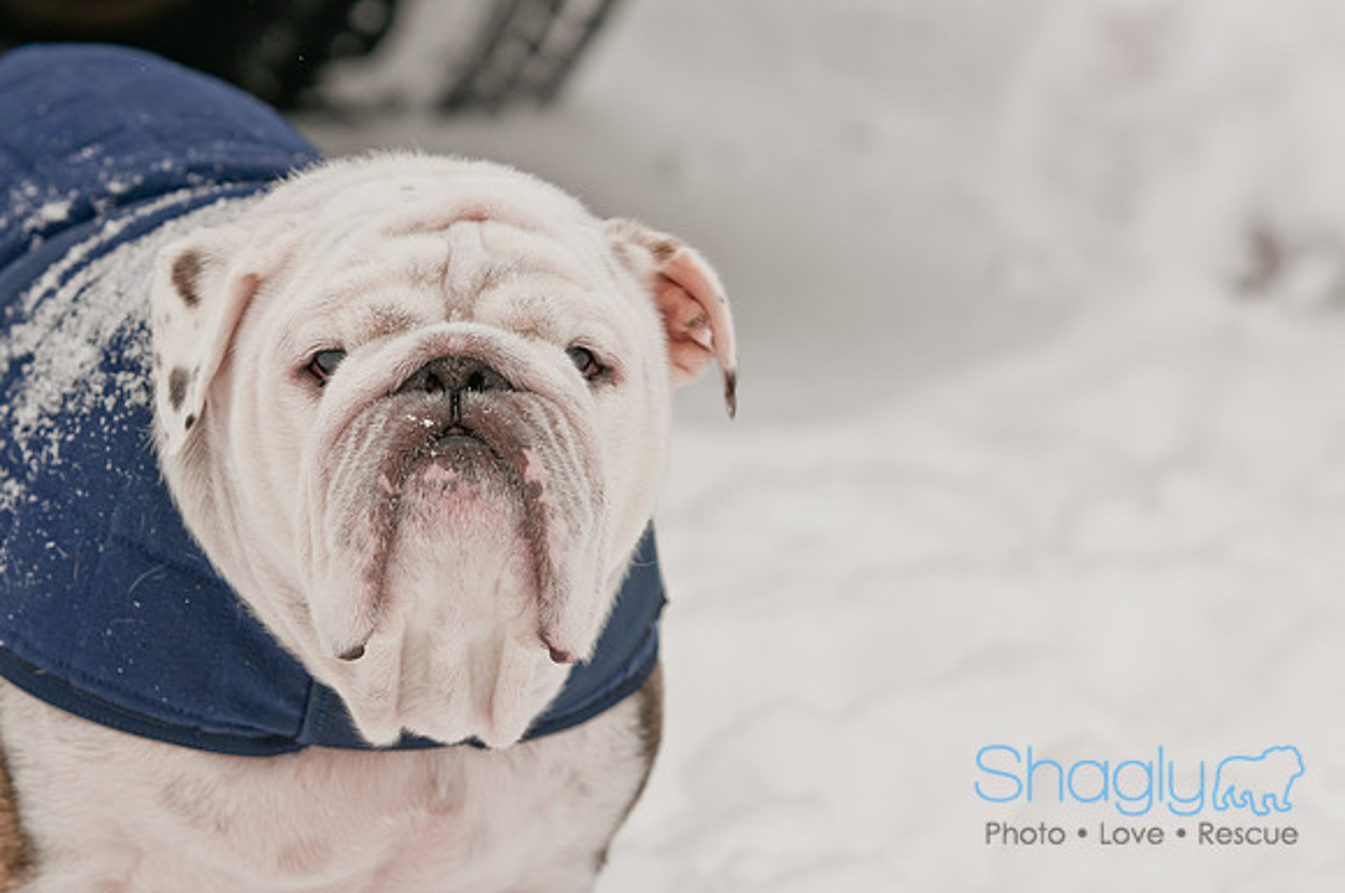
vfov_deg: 7.6
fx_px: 6716
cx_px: 672
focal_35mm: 180
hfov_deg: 11.4
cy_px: 446
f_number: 5.6
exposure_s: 1/1250
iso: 200
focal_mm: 120
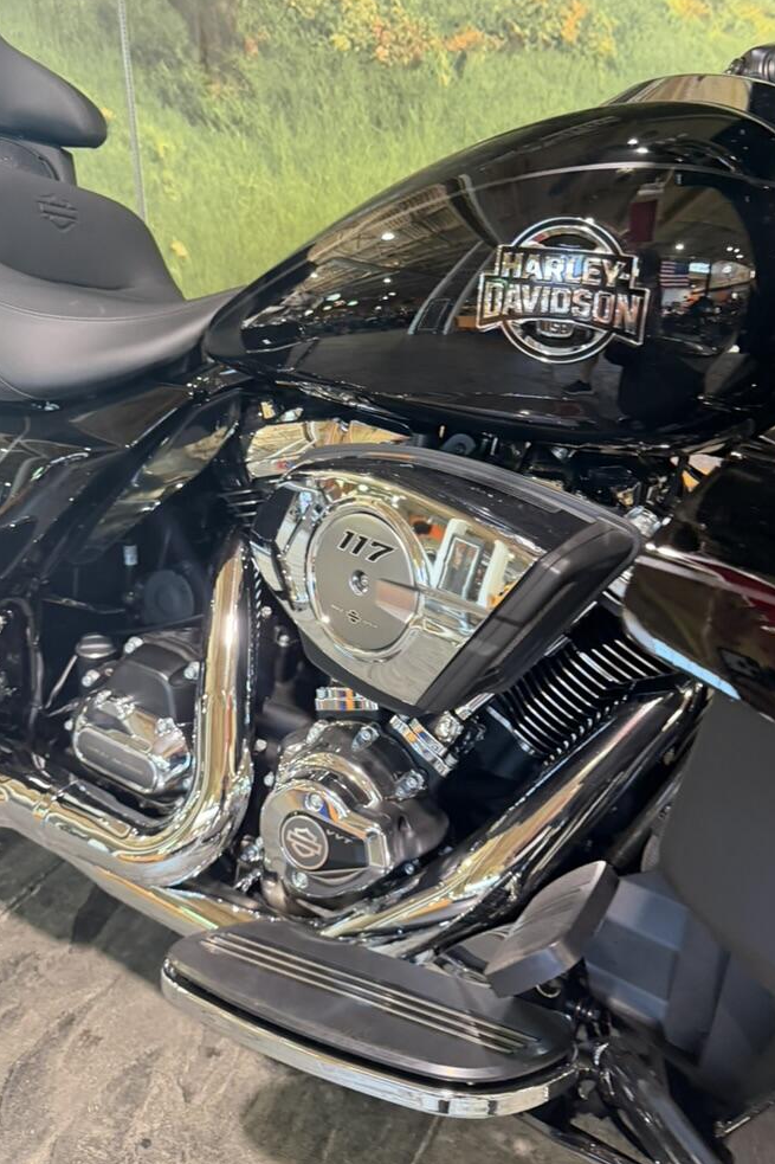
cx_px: 409
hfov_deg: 49.5
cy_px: 581
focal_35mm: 26
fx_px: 840
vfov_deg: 69.4
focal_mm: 6.76
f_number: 1.78
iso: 400
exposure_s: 1/60
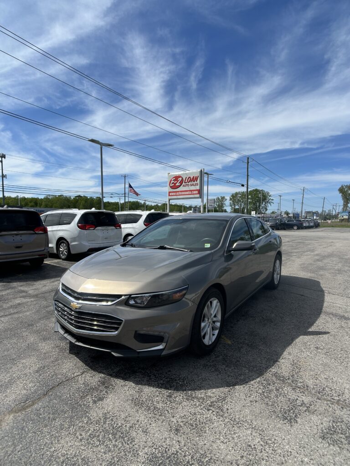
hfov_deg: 53.1
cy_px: 233
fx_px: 351
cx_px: 175
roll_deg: +0.0
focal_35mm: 26
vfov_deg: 67.3
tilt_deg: -2.0
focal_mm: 5.7
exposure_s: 1/5319
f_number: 1.5
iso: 50
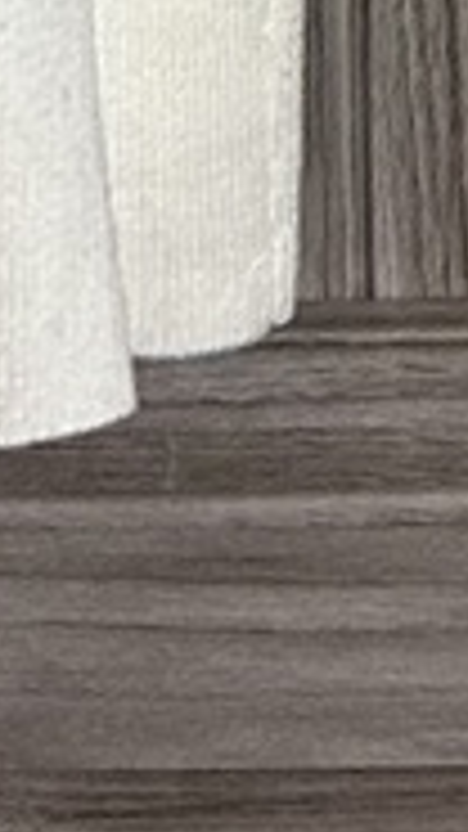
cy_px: -2089
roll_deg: +2.3
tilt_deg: +0.2
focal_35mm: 204
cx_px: 1611
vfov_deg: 8.1
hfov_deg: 5.4
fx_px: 4503
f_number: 1.5
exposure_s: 1/120
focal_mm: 5.7
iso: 80
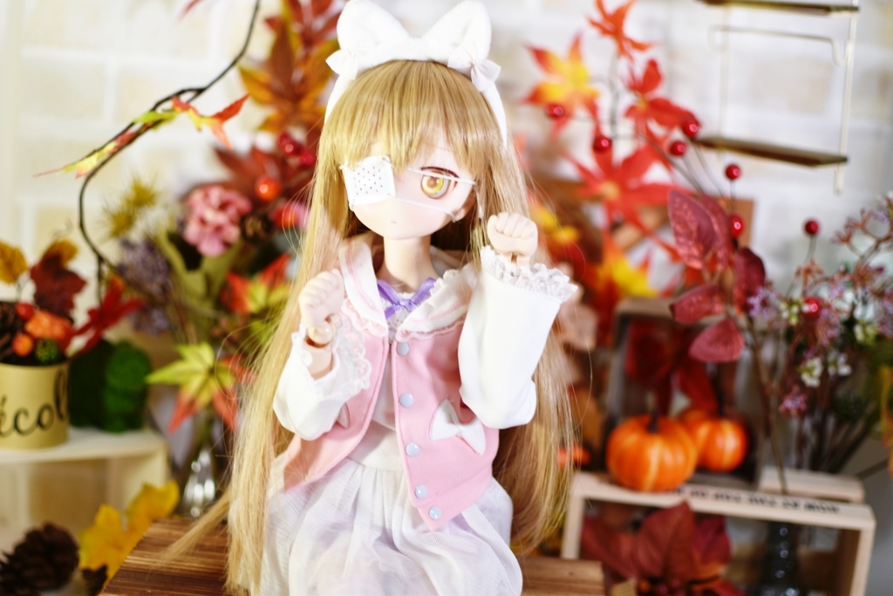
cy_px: 298
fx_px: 1302
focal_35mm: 52
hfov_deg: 37.8
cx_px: 446
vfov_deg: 25.8
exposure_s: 1/40
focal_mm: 35
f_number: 1.8
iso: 100
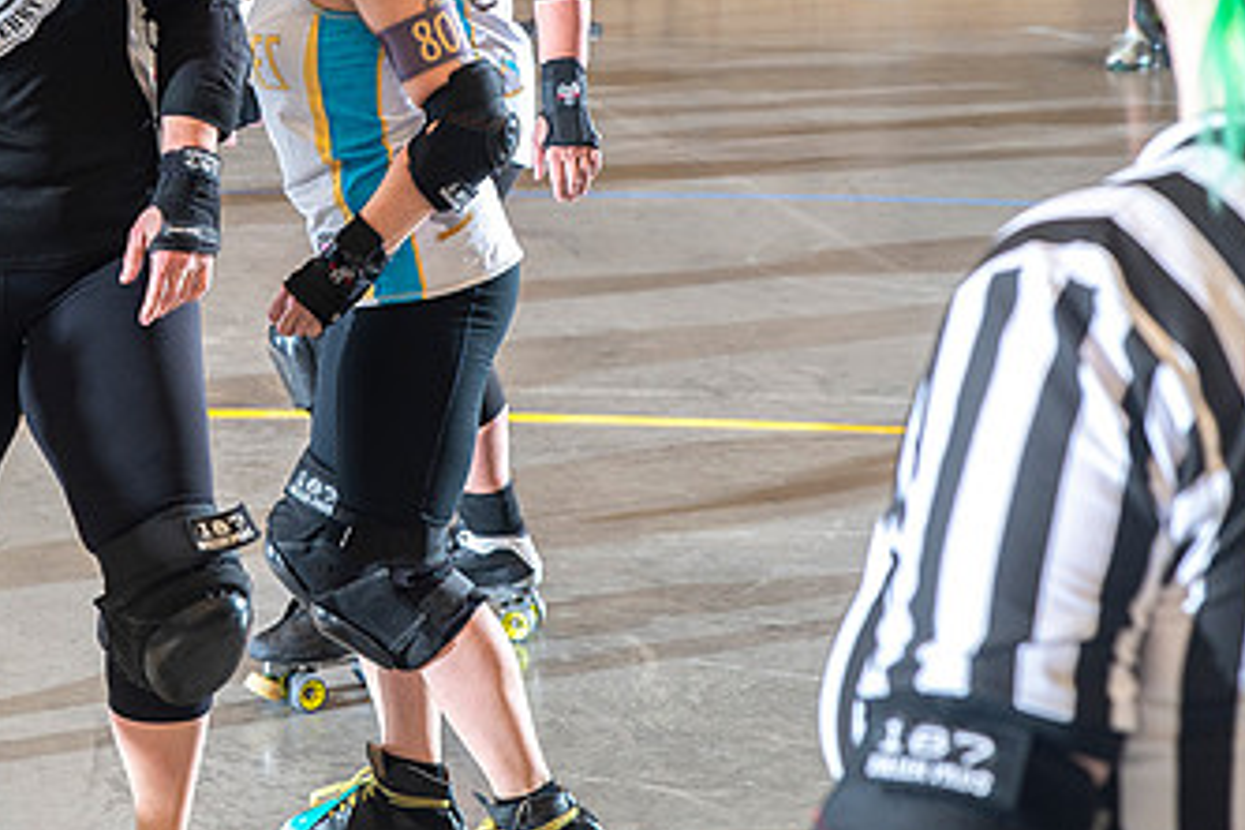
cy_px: 56
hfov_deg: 17.6
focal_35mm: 115
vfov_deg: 11.8
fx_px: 3977
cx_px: 253
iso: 500
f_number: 5
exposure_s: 1/160
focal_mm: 55
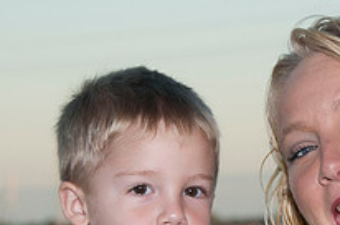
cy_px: 206
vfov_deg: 5.4
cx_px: 355
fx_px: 2392
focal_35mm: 254
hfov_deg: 8.1
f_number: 5.6
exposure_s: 1/250
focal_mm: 60
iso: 100
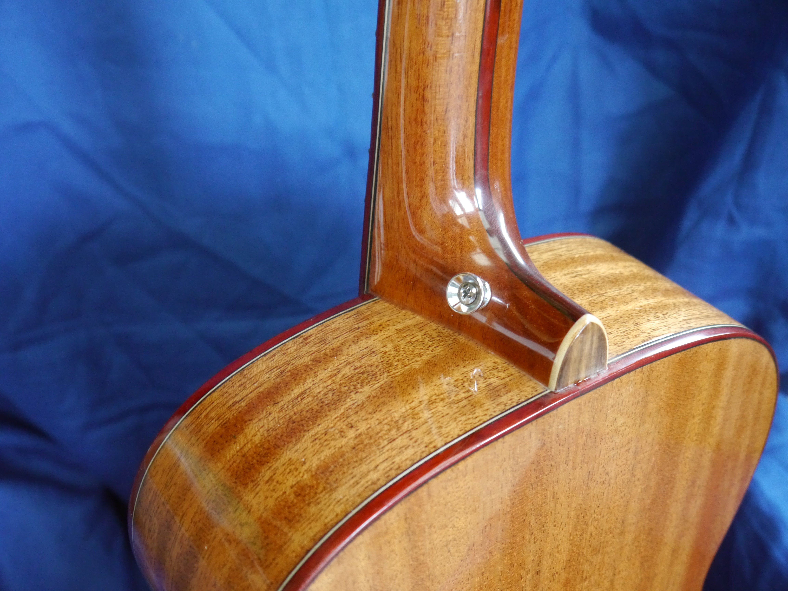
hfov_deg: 46.8
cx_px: 394
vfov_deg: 36.0
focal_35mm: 40
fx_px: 911
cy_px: 296
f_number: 4.2
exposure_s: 1/13
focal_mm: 20
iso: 1600
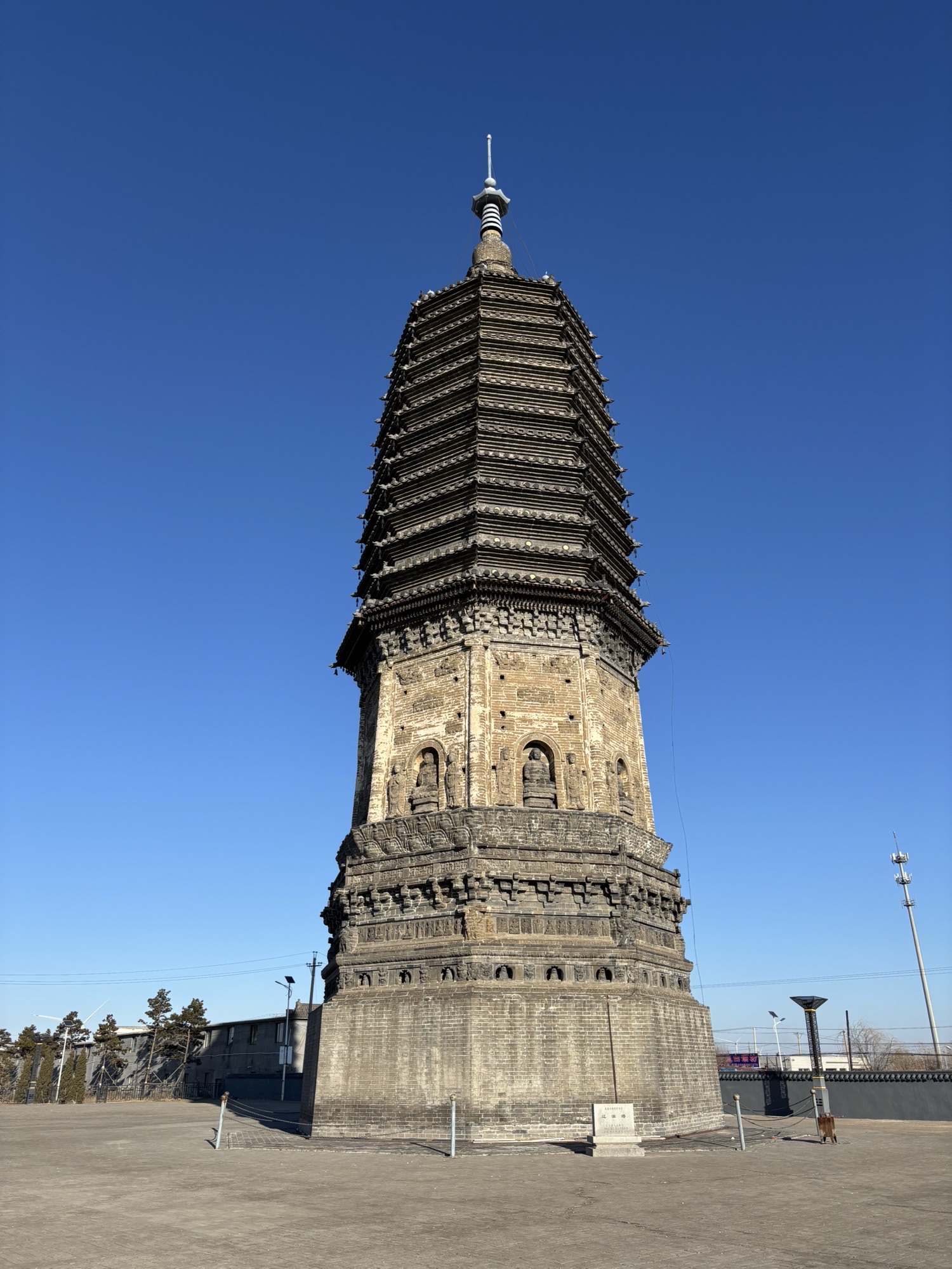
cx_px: 476
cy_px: 634
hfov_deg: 53.1
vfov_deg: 67.3
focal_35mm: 26
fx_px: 953
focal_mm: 5.96
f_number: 1.6
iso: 50
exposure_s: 1/3413
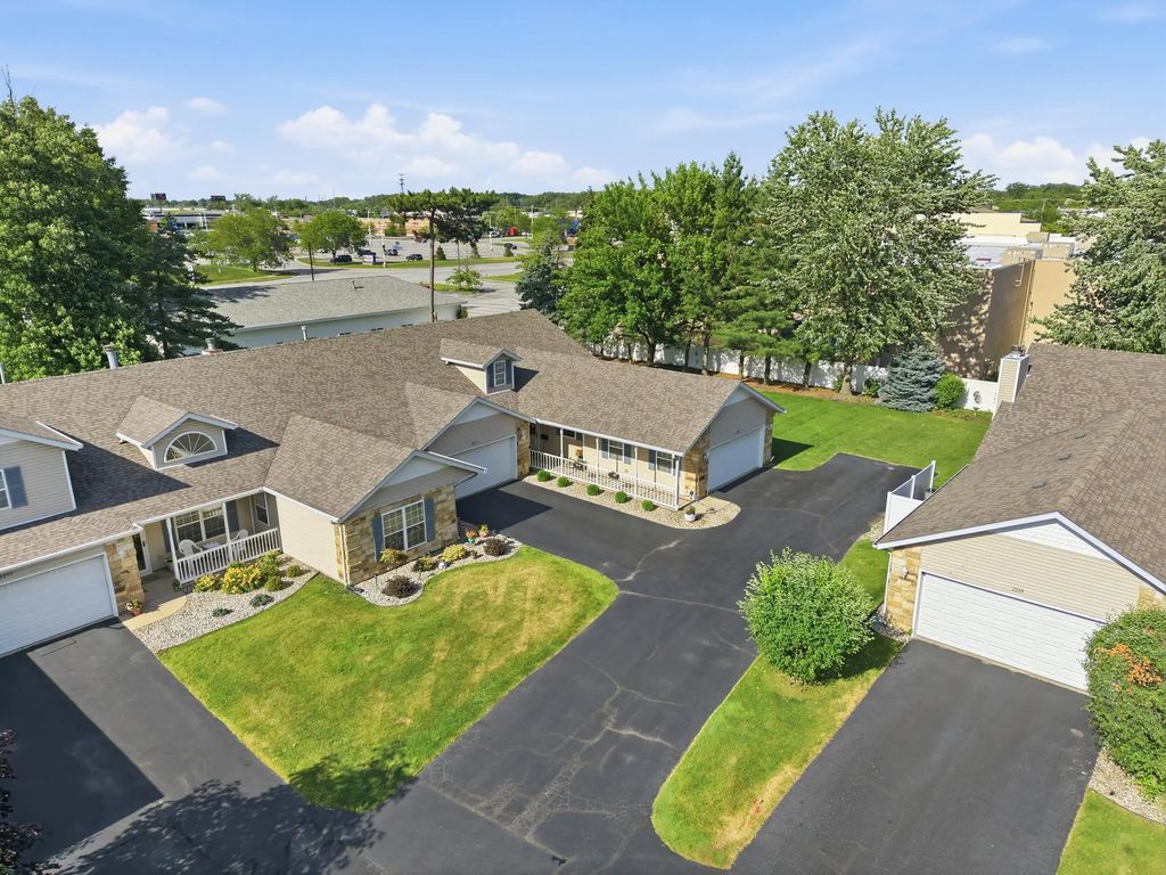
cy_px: 438
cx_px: 583
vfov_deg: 56.8
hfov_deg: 71.6
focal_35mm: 24
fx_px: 808
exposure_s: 1/8000
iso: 400
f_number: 1.8
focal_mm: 8.7
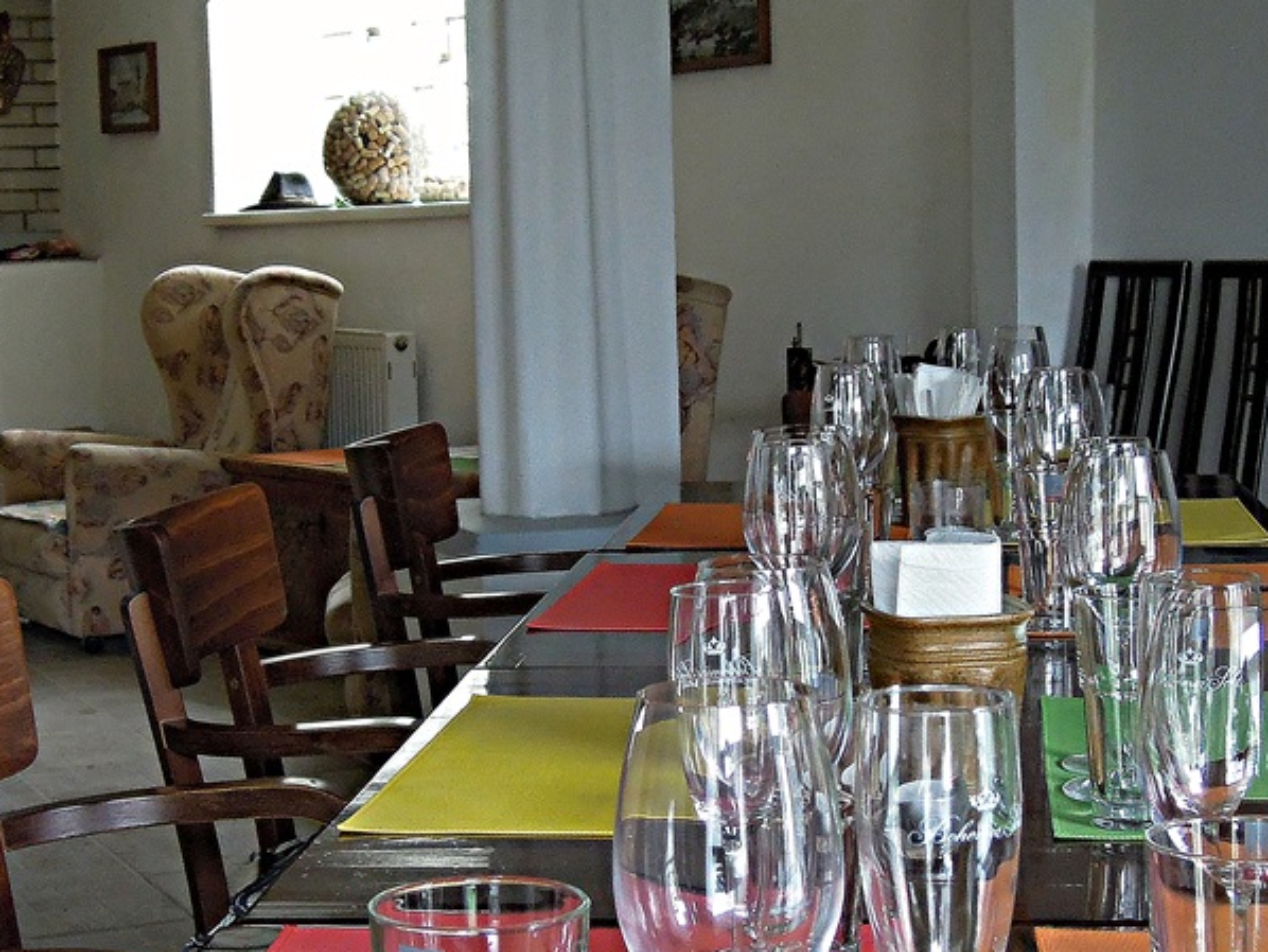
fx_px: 2822
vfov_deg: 19.2
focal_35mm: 77
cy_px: 500
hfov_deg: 25.3
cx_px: 547
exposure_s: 1/13
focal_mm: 8.1
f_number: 3.5
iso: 500
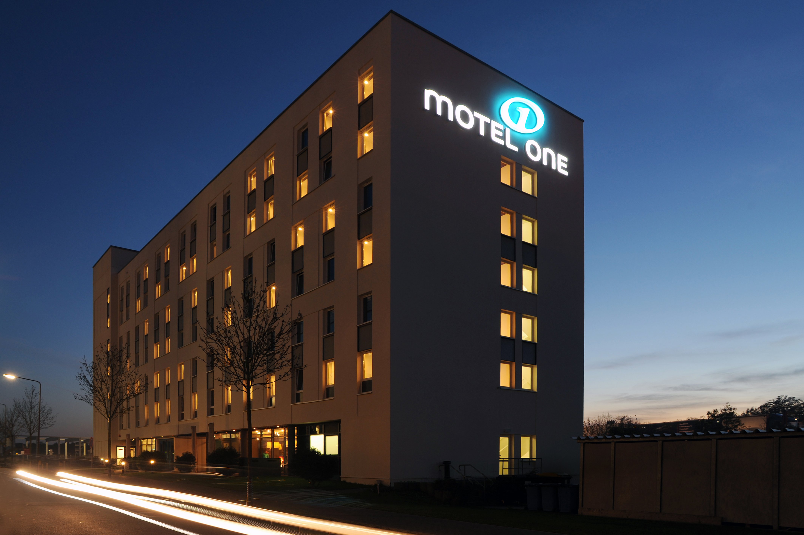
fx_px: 536
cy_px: 268
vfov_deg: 53.1
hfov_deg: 73.8
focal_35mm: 24
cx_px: 402
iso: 200
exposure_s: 1.5
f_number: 5.6
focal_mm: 24
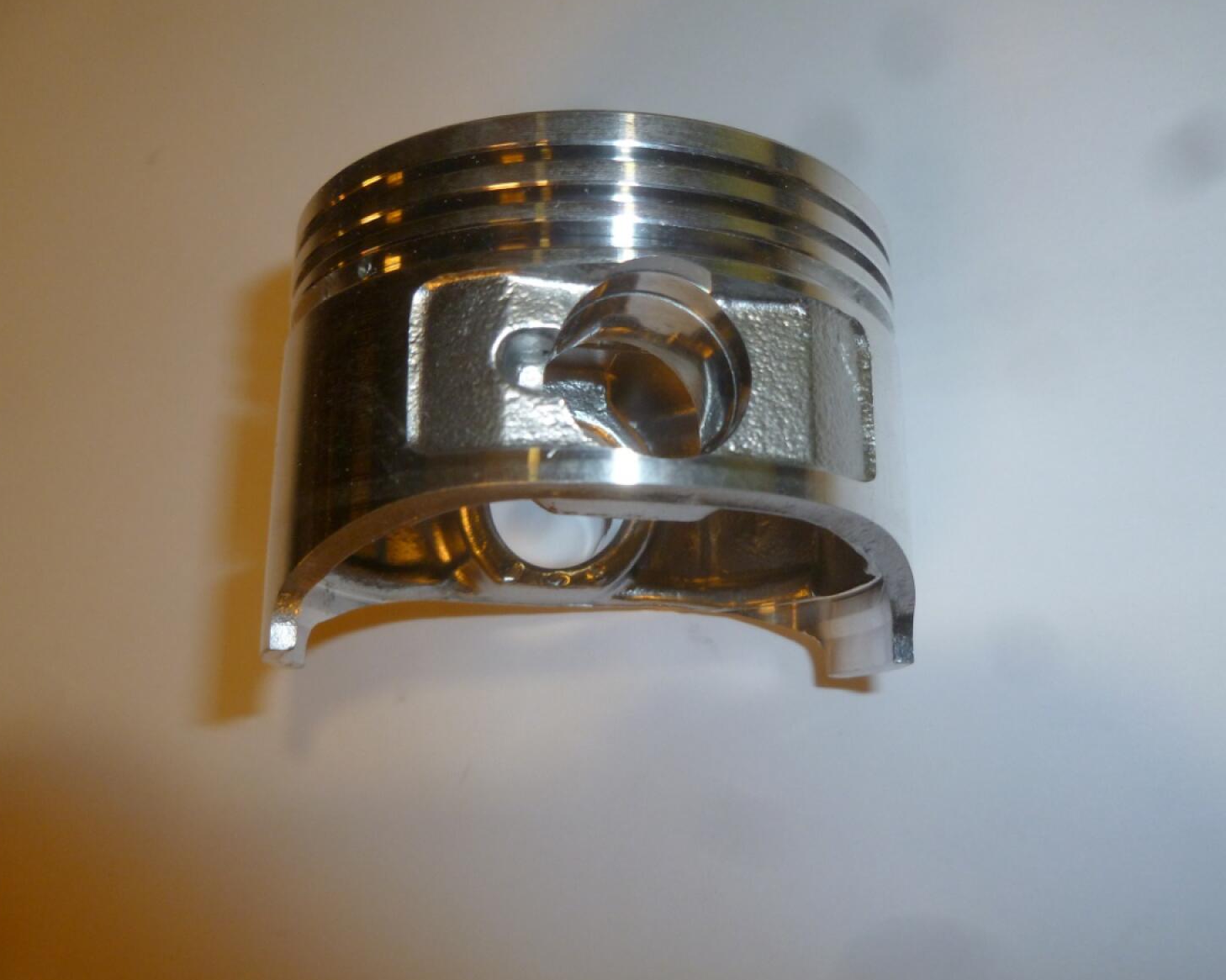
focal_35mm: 30
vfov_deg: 48.5
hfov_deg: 58.7
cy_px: 482
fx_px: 1088
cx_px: 647
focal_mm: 5
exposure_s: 1/30
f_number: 3.3
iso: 160
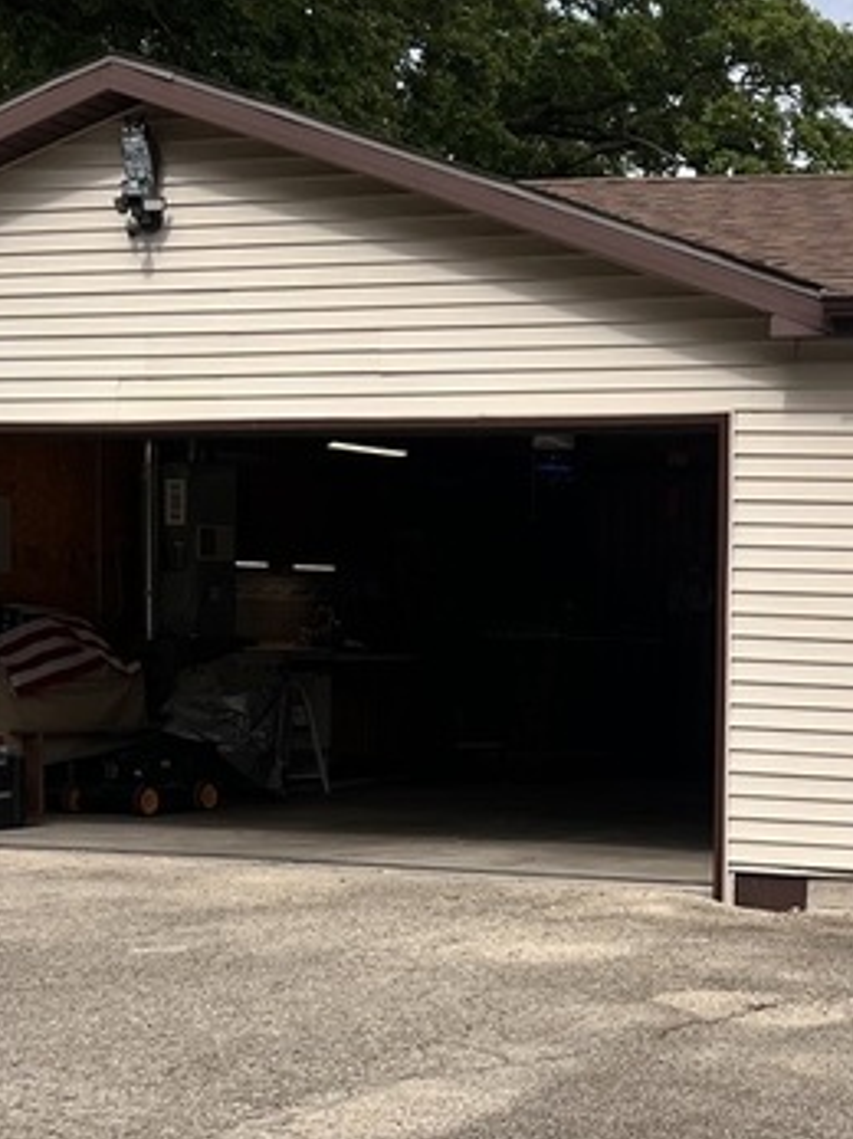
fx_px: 2663
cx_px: 873
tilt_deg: -1.4
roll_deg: -1.6
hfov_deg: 17.7
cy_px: 739
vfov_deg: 24.0
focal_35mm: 81
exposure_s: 1/4444
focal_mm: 5.7
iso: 50
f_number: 1.5
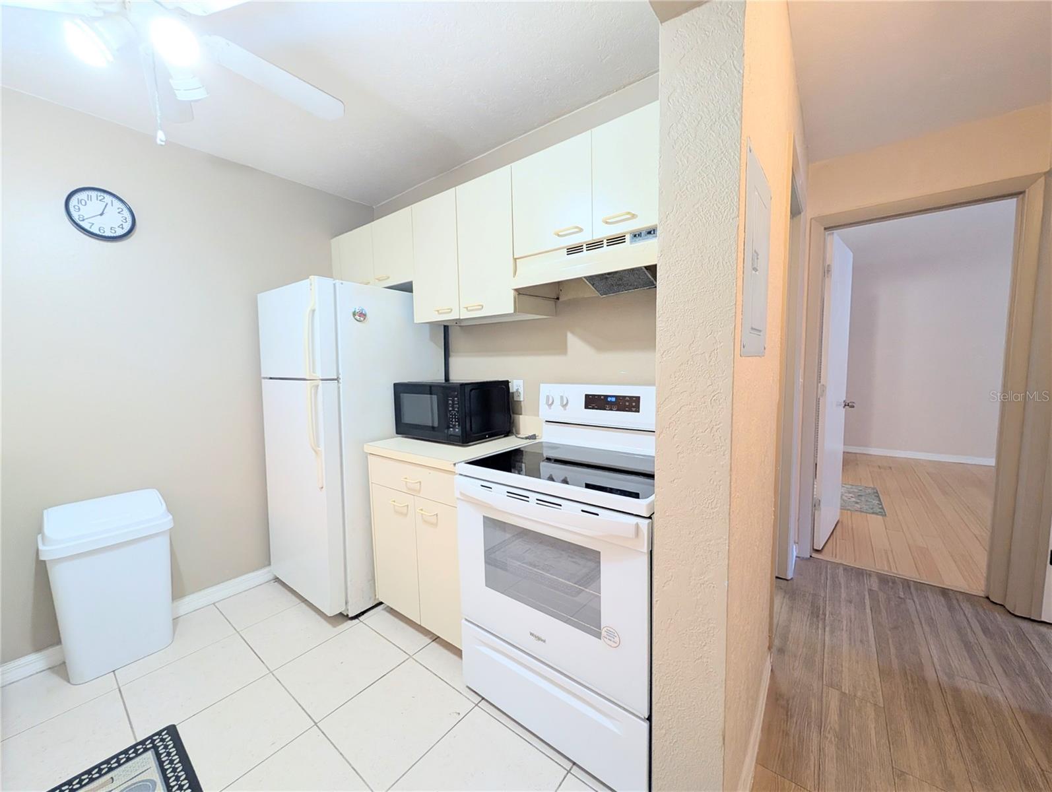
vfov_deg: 94.6
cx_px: 526
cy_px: 396
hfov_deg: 110.5
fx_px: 365
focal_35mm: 12
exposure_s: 1/120
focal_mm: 2.02
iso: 183
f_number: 1.7
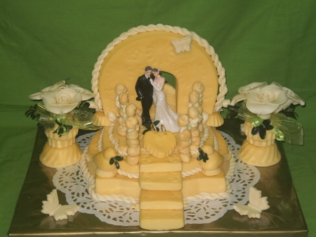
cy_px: 118
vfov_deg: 17.2
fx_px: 785
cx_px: 158
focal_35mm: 86
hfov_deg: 22.8
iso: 125
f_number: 5.1
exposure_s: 1/50
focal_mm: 14.3
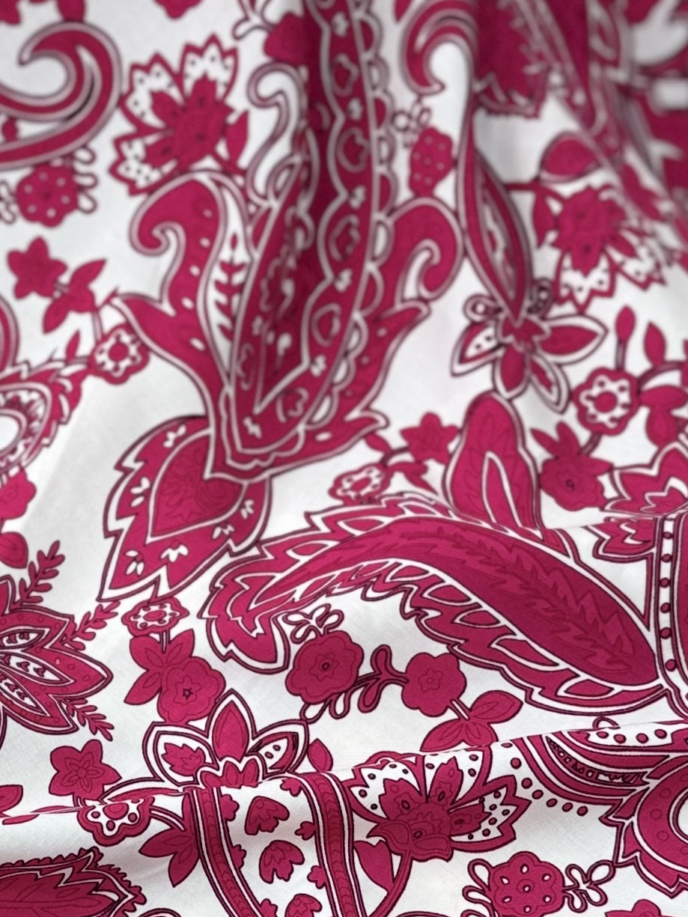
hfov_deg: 18.2
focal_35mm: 79
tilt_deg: -54.3
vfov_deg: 24.5
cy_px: 677
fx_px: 2093
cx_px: 13
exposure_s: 1/133
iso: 50
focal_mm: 6.76
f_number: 1.78
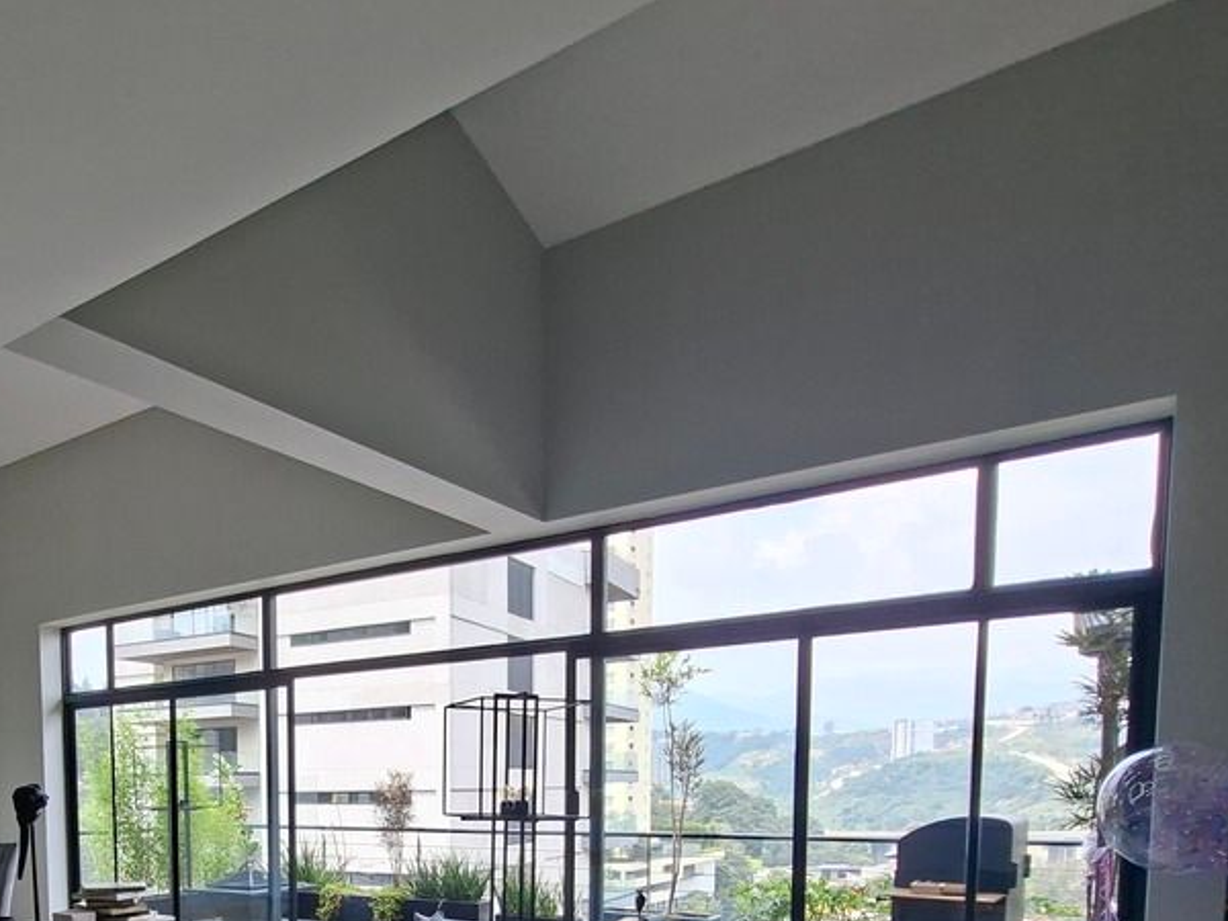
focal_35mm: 26
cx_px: 344
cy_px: 884
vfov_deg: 46.1
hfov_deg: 64.2
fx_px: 922
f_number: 2.2
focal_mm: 1.74
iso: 40
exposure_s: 1/184
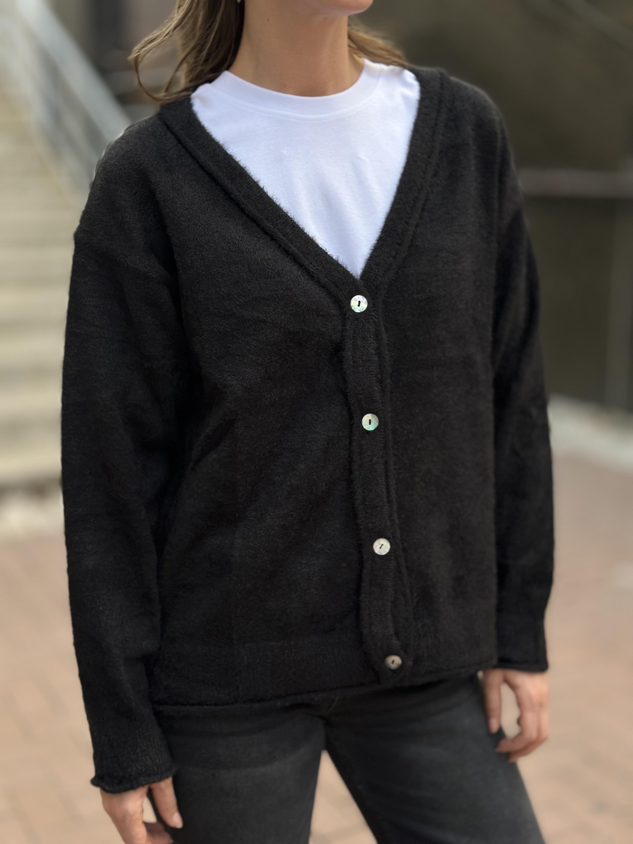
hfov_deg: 30.3
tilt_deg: -13.5
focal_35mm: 48
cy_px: 422
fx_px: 1170
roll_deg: +0.0
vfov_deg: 39.7
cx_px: 316
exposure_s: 1/1916
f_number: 1.78
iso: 100
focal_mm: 6.86
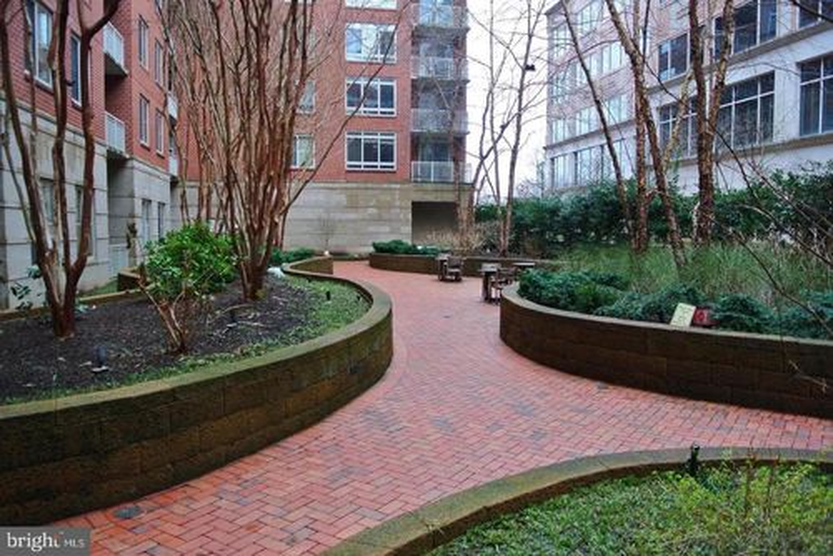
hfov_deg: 67.4
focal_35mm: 27
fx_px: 625
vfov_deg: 48.0
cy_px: 278
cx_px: 416
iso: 200
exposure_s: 1/160
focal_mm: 10
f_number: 3.5
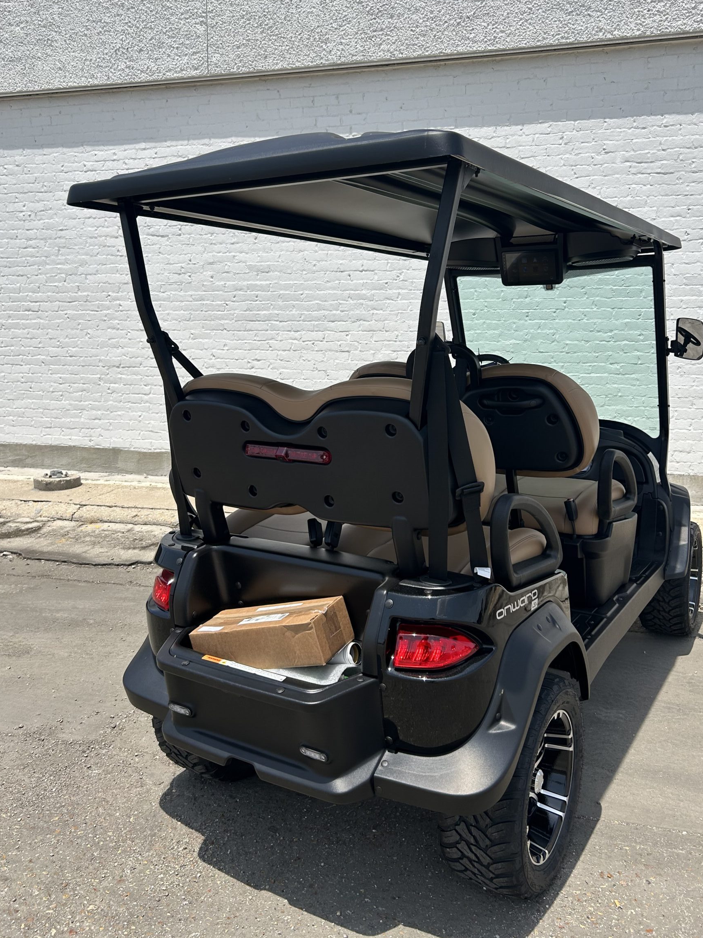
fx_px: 785
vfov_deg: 61.5
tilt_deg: -5.5
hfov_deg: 48.2
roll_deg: -1.0
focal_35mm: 29
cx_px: 369
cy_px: 419
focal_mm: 5.7
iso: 50
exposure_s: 1/5076
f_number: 1.5
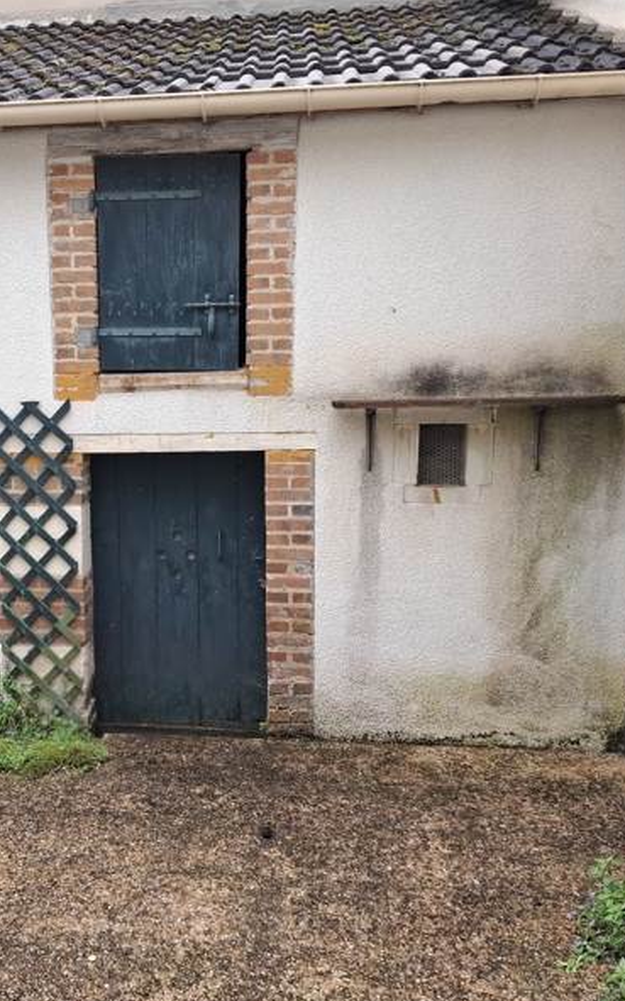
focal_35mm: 33
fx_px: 900
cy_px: 505
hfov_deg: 37.4
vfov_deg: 58.2
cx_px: 161
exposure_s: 1/196
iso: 50
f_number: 1.8
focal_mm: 5.54
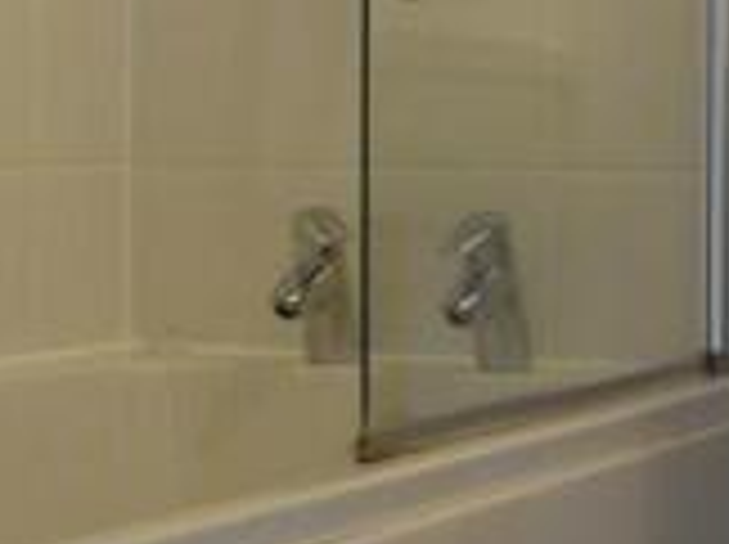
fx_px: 2650
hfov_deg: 15.1
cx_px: 866
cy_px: 259
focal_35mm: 126
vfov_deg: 11.7
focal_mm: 7.4
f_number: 2.8
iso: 200
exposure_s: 1/20
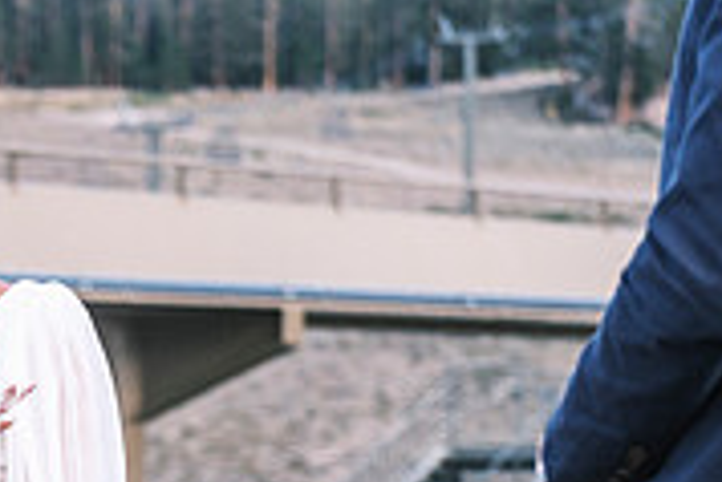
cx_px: 20
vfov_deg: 5.6
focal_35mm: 244
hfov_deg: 8.4
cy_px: 545
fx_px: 4897
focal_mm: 50
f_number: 2.8
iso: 400
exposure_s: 1/1250
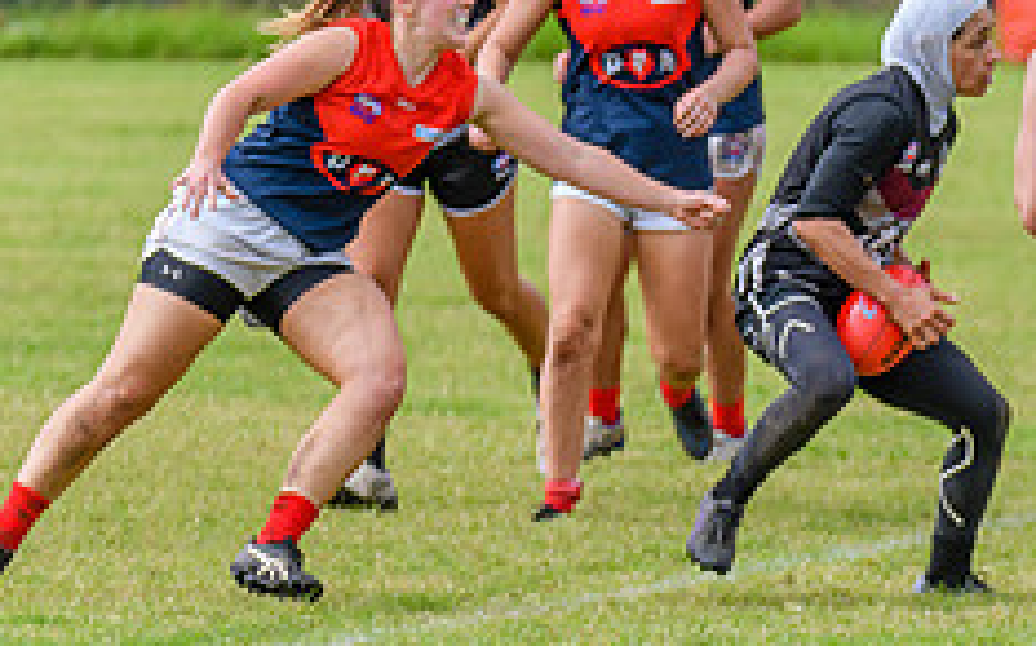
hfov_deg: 2.3
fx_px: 25342
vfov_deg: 1.5
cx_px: 1204
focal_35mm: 898
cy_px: 307
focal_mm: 320
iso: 800
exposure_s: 1/1600
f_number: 7.1
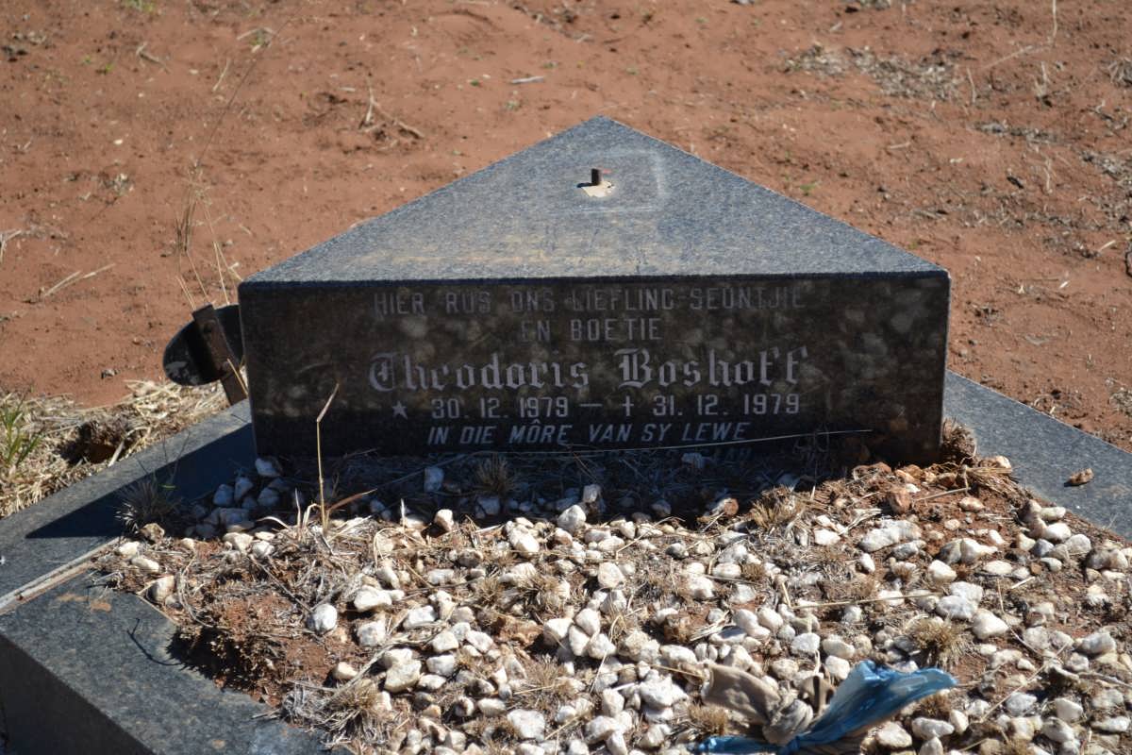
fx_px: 2594
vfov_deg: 16.6
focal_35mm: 82
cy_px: 378
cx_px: 566
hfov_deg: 24.6
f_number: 5.6
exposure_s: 1/125
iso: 125
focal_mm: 55
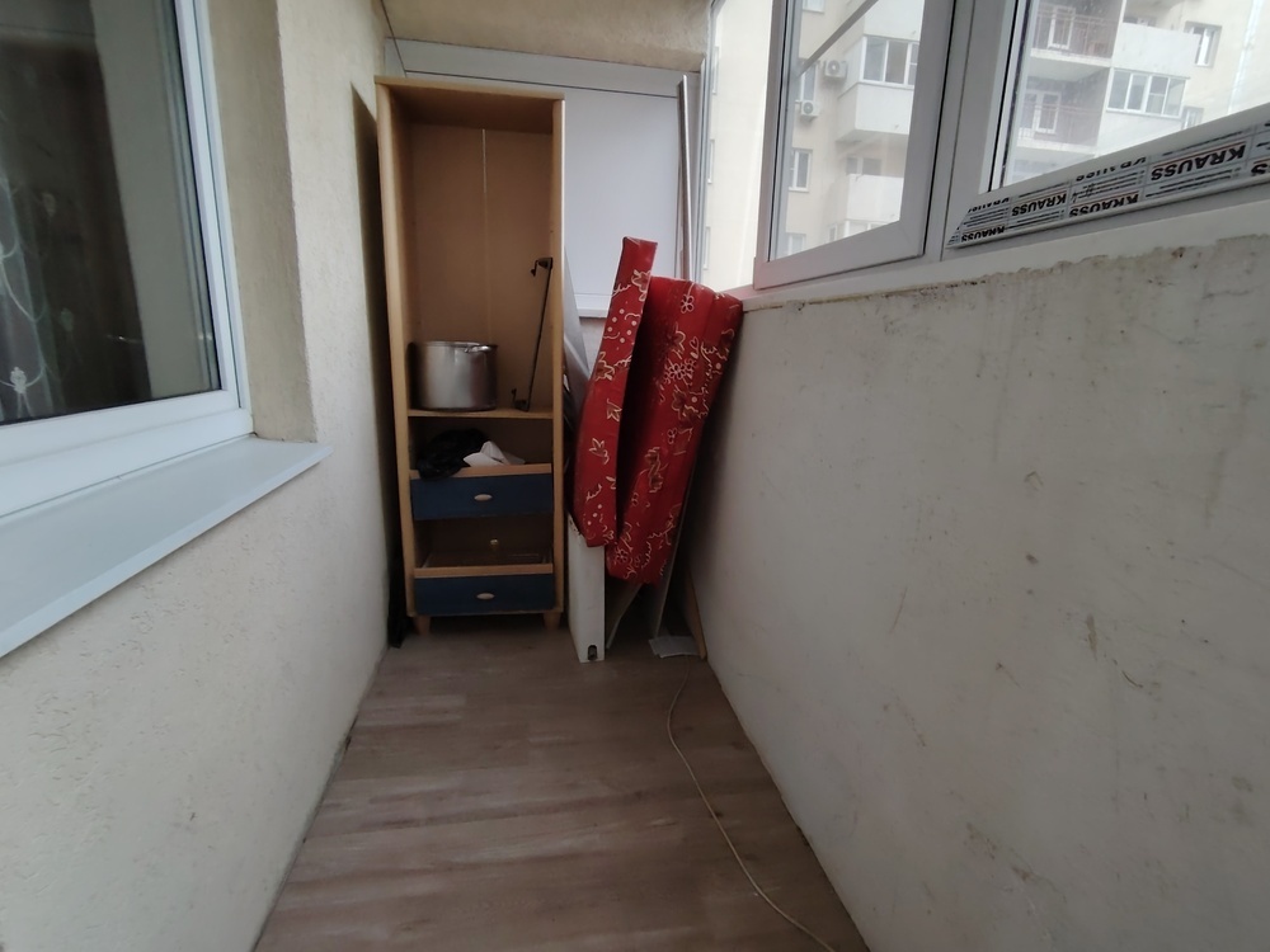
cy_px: 476
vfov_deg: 74.7
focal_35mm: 17
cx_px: 635
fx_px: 624
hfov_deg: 91.0
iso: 143
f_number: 2.2
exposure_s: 1/100
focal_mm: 1.42
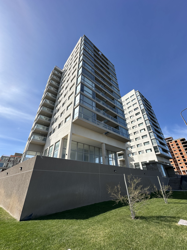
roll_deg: +0.6
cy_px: 125
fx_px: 101
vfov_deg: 102.1
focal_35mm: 14
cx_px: 94
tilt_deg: +31.5
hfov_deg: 85.7
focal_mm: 2.22
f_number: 2.2
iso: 50
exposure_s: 1/1795
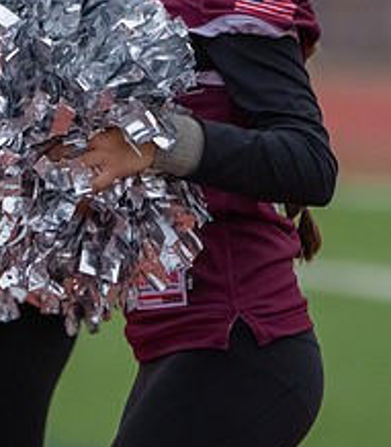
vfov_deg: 1.4
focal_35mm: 1299
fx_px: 17812
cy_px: 40
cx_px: 78
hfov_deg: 1.3
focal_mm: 400
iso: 5000
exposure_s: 1/1000
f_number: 5.6
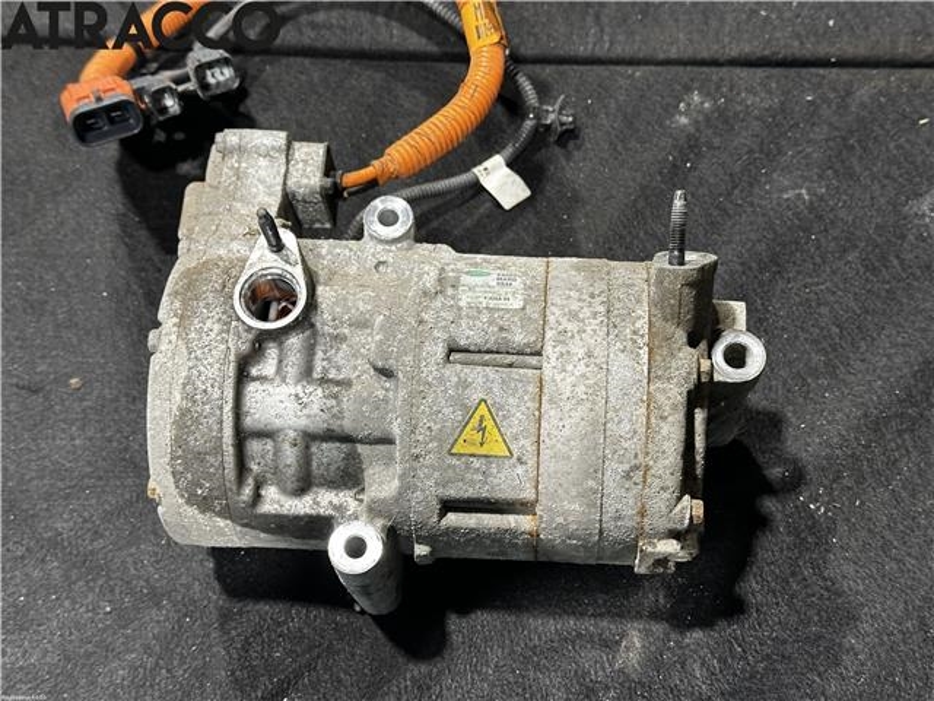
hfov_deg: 39.7
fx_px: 1295
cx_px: 467
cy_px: 350
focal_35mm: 48
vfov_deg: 30.3
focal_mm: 6.86
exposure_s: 1/50
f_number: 1.78
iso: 80
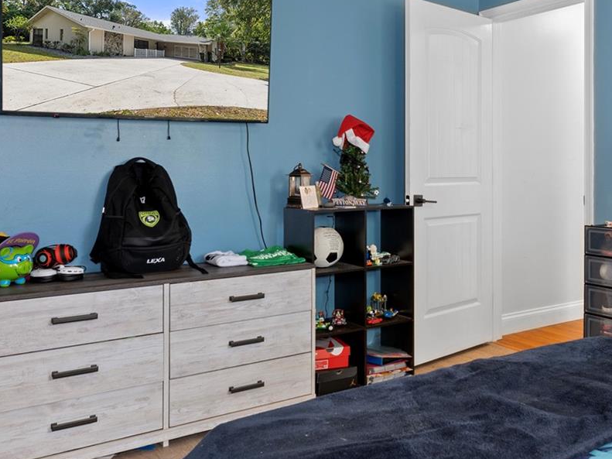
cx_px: 419
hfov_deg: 51.4
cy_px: 183
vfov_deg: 40.5
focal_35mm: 35
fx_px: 619
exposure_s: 1.6
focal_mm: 12
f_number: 8
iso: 320
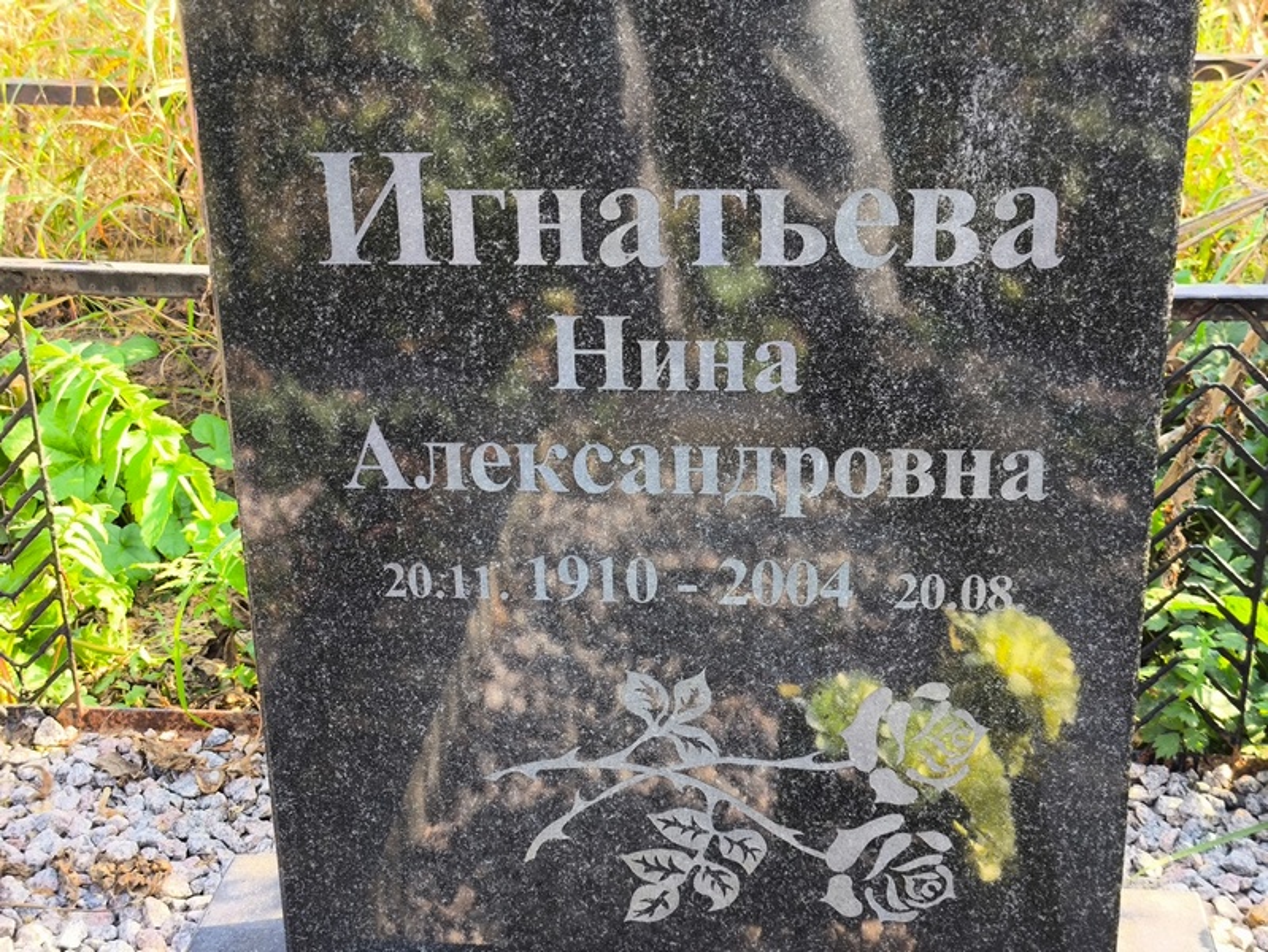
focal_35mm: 50
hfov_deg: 38.2
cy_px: 476
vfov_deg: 29.1
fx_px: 1832
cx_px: 634
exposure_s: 1/120
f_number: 1.7
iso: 64
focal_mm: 4.71
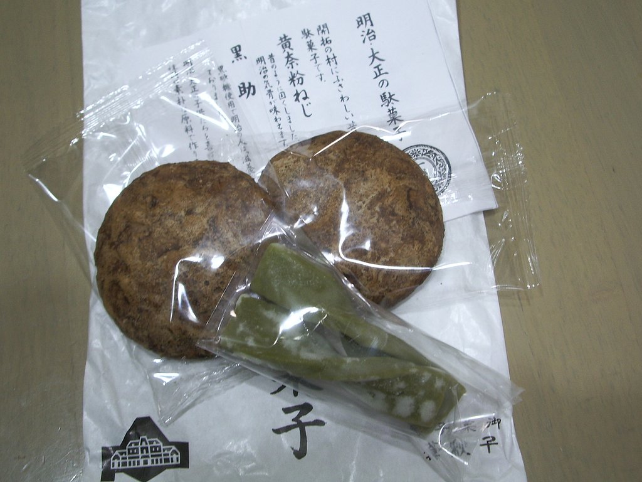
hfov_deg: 45.8
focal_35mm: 41
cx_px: 321
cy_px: 241
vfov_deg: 35.1
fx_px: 760
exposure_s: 1/20
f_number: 2.8
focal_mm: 6.8
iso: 100
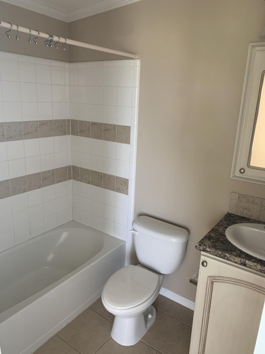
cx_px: 132
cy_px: 177
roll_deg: -2.5
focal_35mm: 26
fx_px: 265
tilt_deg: -15.0
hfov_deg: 53.1
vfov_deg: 67.3
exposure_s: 1/60
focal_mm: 4.25
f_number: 1.8
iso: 160
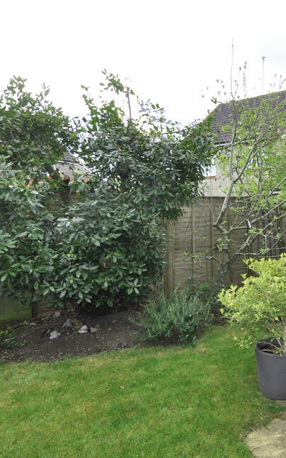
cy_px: 223
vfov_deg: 74.8
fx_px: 299
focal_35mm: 24
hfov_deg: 46.0
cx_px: 260
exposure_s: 1/200
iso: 200
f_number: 6.3
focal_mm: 10
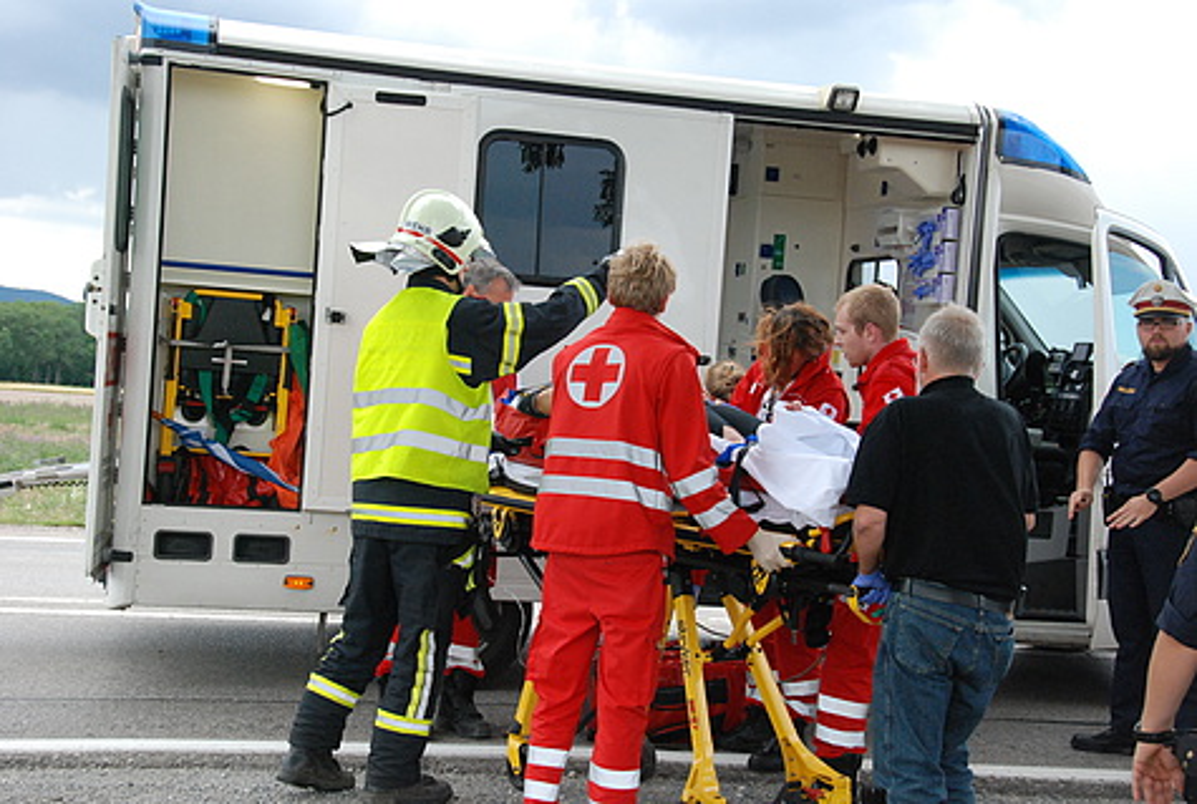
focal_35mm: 54
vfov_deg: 25.2
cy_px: 402
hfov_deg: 36.8
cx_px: 598
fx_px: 1799
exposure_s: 1/400
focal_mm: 36
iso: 1000
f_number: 10
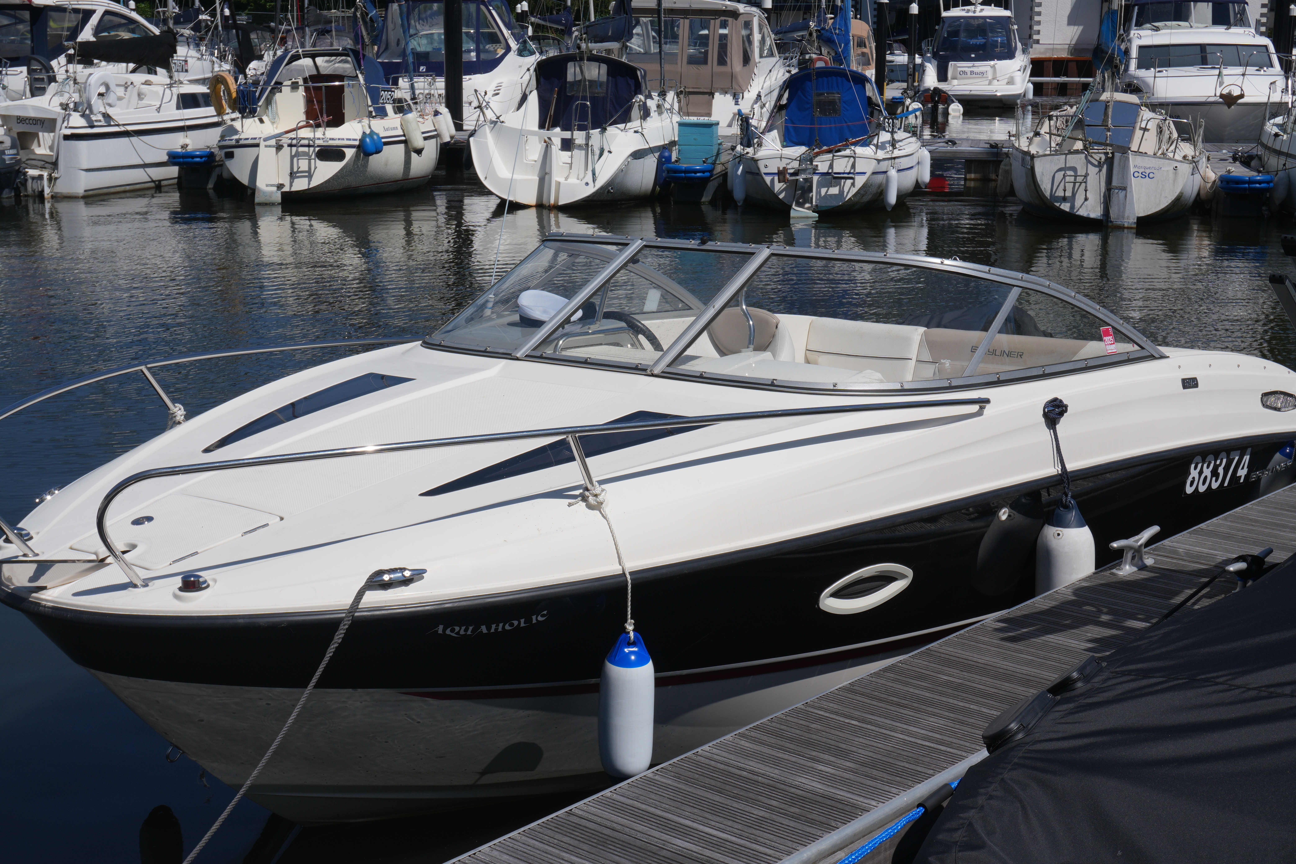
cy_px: 432
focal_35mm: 50
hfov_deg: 40.0
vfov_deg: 27.3
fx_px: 1782
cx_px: 648
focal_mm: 33
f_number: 11
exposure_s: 1/320
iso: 100
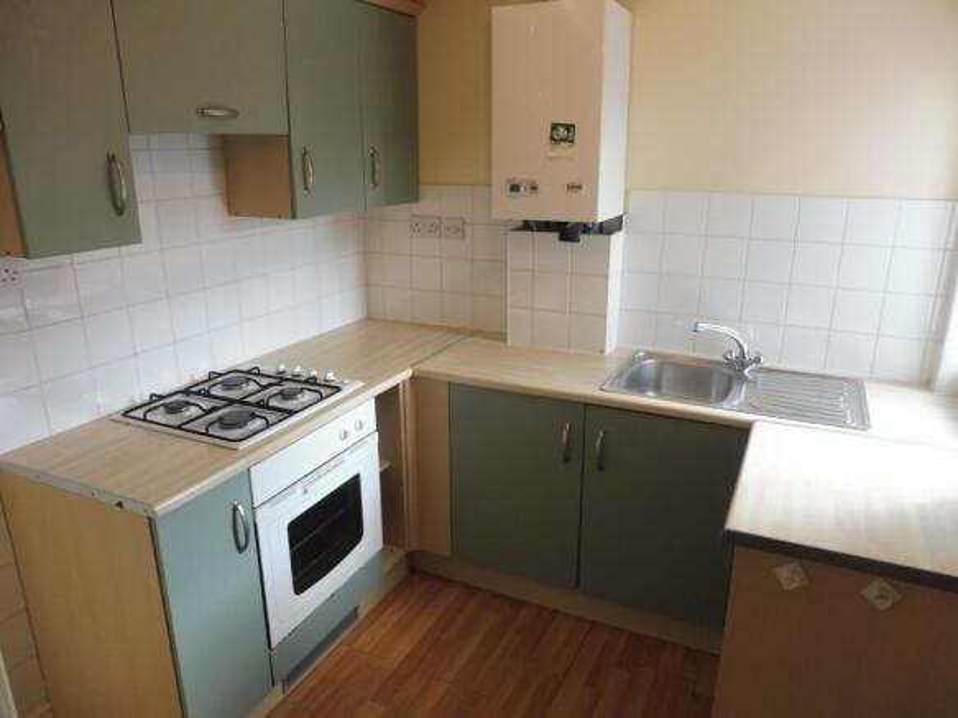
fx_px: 664
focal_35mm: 24
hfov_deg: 71.6
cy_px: 359
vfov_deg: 56.8
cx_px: 479
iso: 160
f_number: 3.3
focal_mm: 4.3
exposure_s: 1/60
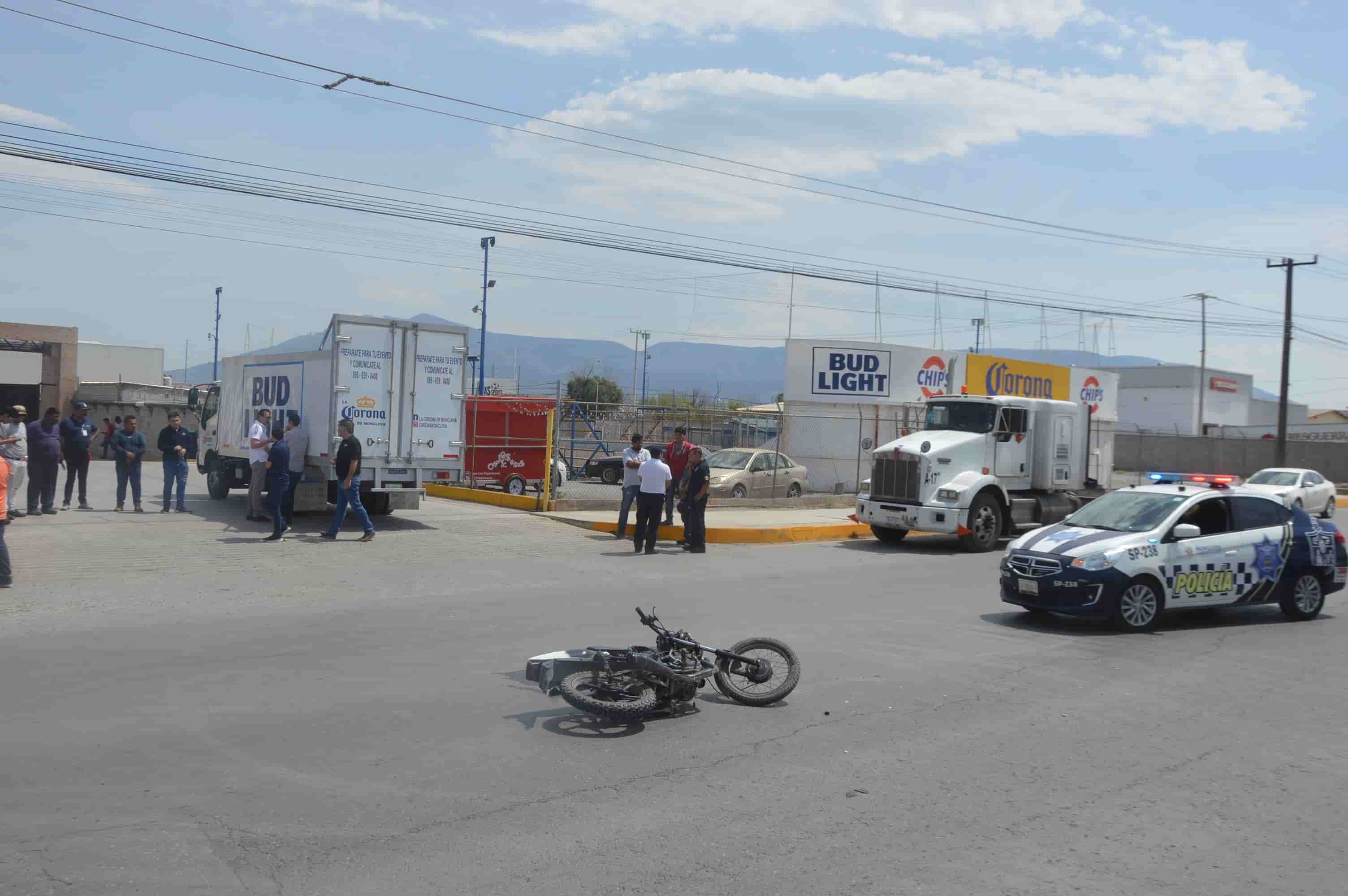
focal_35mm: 32
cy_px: 448
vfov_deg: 41.6
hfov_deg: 59.5
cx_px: 674
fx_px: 1178
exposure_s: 1/320
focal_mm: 21
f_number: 9
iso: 100
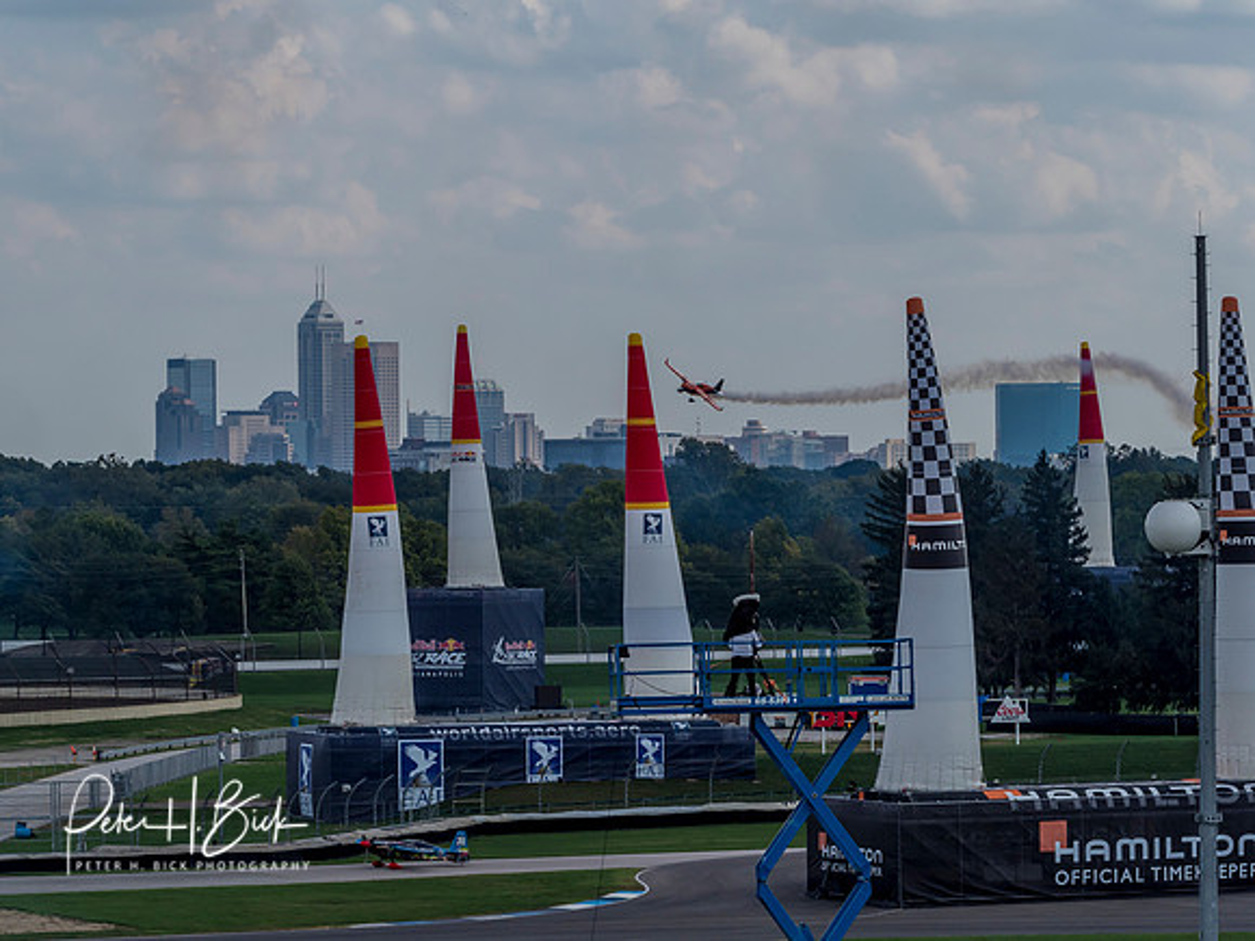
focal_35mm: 206
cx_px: 628
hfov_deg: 9.6
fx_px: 7469
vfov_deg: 7.2
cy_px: 470
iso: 200
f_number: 11
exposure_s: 1/500
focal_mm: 103
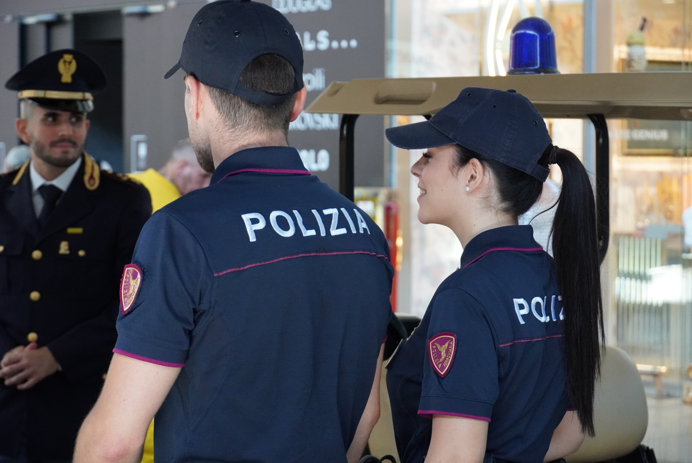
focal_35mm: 105
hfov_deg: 19.4
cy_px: 232
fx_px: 2020
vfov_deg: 13.1
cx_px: 346
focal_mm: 70
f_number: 5.6
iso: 4000
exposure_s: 1/500
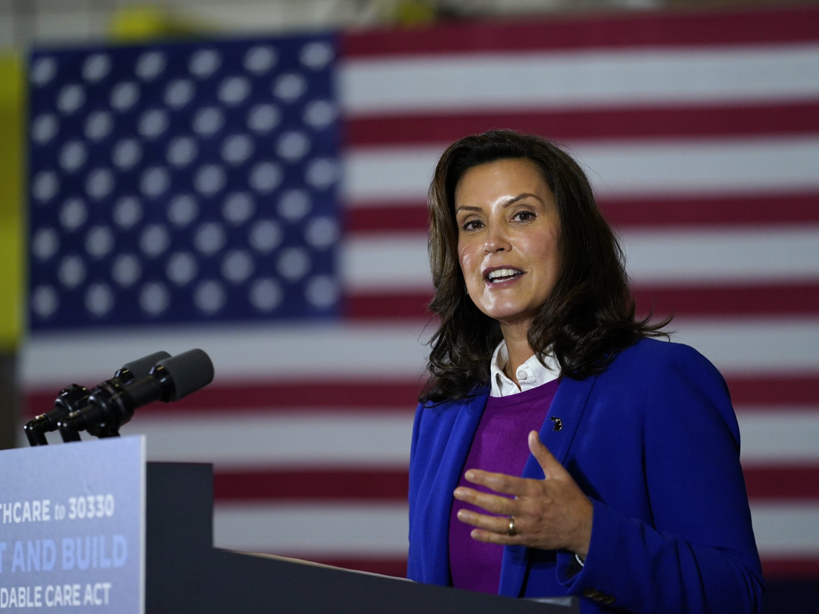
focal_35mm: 217
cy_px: 307
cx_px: 384
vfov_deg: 6.8
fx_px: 5134
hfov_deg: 9.1
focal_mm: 200
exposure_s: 1/1000
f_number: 2.8
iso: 2000
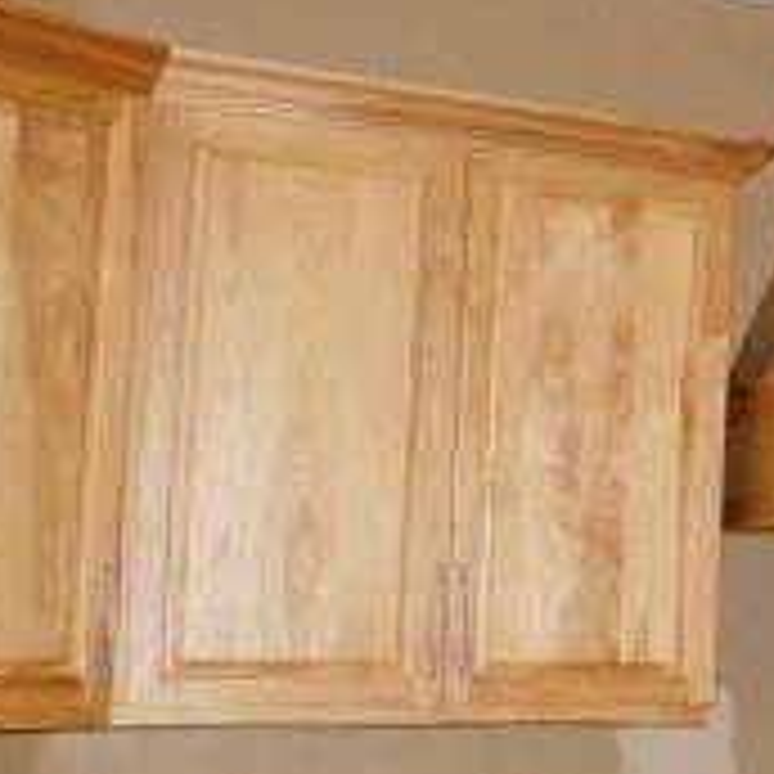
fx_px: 1998
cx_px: 1408
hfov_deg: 17.6
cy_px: 486
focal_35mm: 79
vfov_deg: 21.9
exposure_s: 1/30
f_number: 3
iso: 220
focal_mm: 4.1
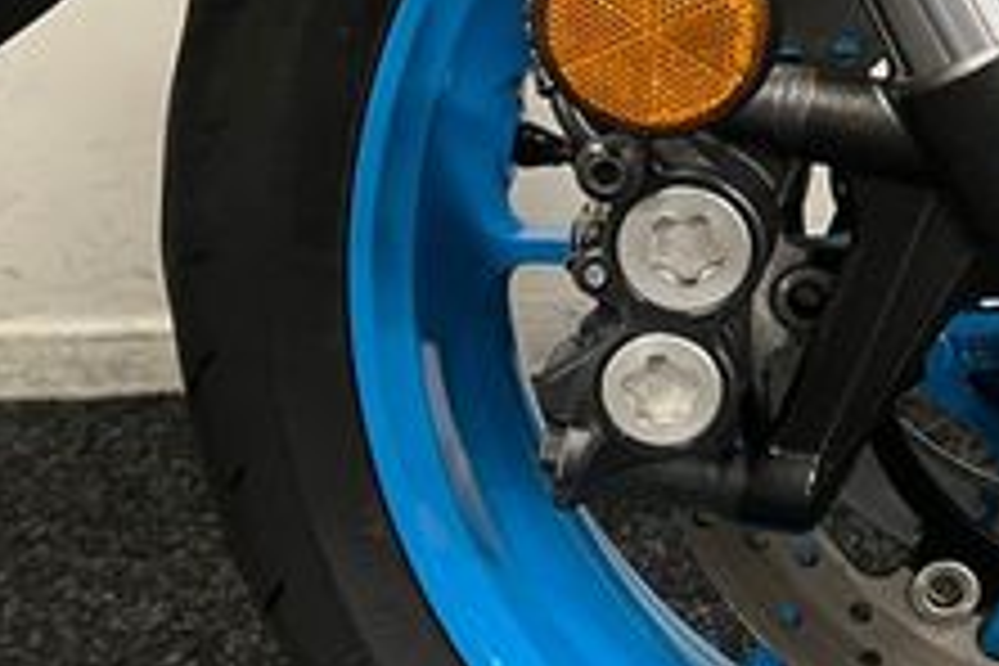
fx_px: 2164
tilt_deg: -16.7
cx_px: 1130
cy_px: 99
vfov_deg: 17.3
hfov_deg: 24.1
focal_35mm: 78
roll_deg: +2.2
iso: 250
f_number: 1.6
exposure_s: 1/50
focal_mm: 5.1
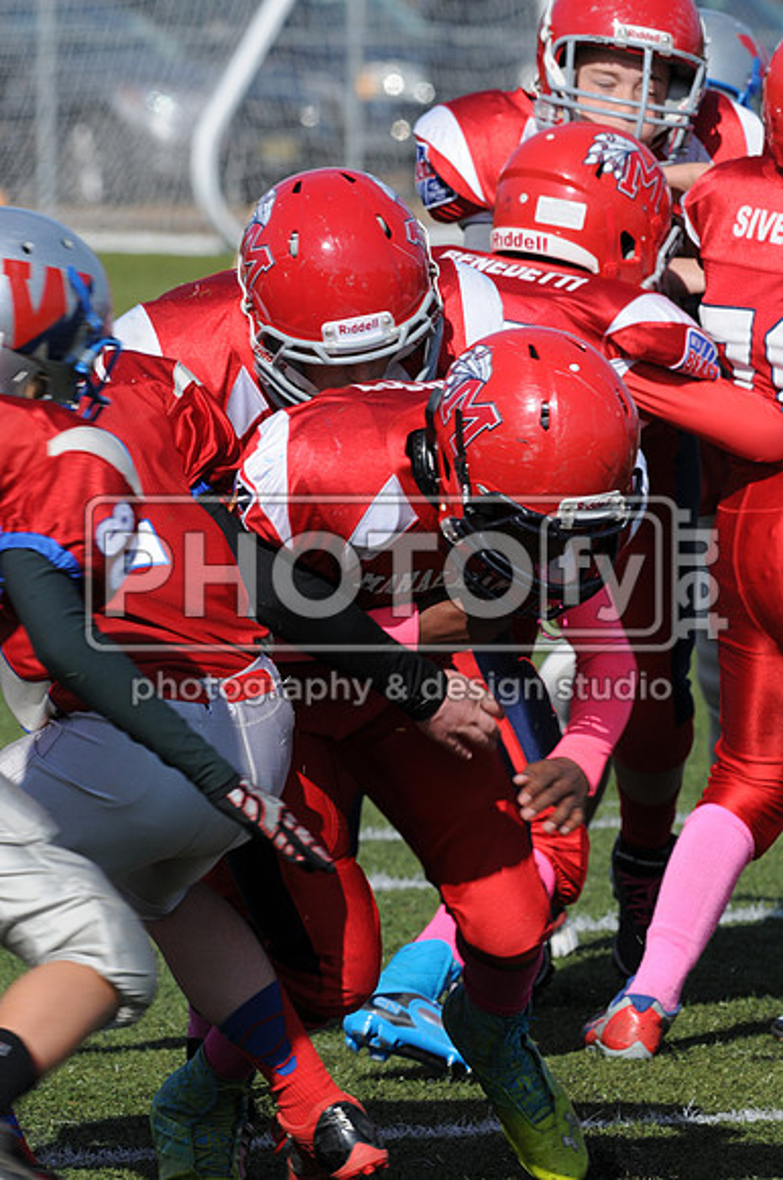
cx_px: 392
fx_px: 14724
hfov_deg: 3.0
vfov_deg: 4.6
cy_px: 590
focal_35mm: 450
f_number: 10
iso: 200
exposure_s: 1/500
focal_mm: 300
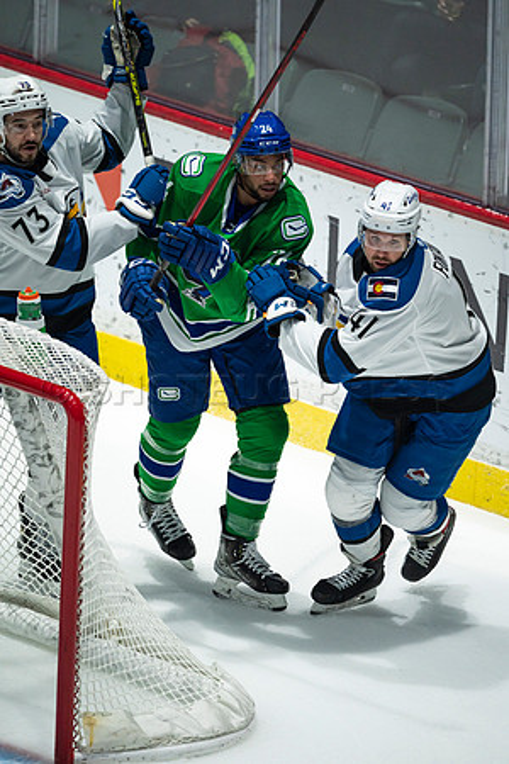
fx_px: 12724
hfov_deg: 2.3
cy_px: 382
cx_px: 254
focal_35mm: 600
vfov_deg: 3.4
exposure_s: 1/1000
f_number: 4
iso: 2000
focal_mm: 600
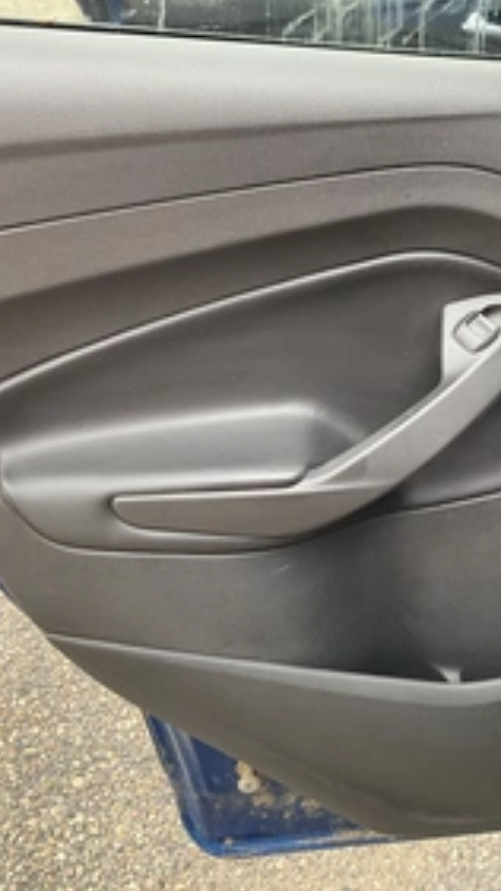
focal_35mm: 45
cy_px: 425
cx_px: 403
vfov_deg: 45.5
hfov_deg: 26.0
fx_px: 1063
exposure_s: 1/74
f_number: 1.8
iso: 64
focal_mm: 3
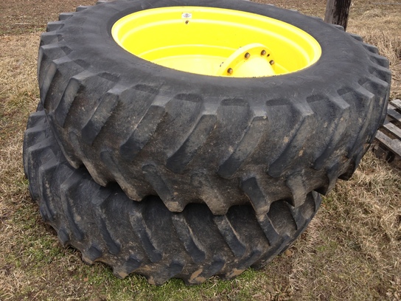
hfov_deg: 52.6
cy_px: 150
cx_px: 200
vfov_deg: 40.7
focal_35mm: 35
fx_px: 405
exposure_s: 1/613
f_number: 2.4
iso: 50
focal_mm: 4.28
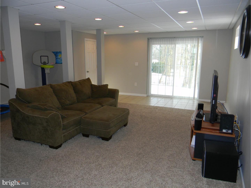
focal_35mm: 28
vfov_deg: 49.7
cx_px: 126
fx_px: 203
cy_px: 94
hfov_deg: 63.4
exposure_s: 1/51.4
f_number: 3.5
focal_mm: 5
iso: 112
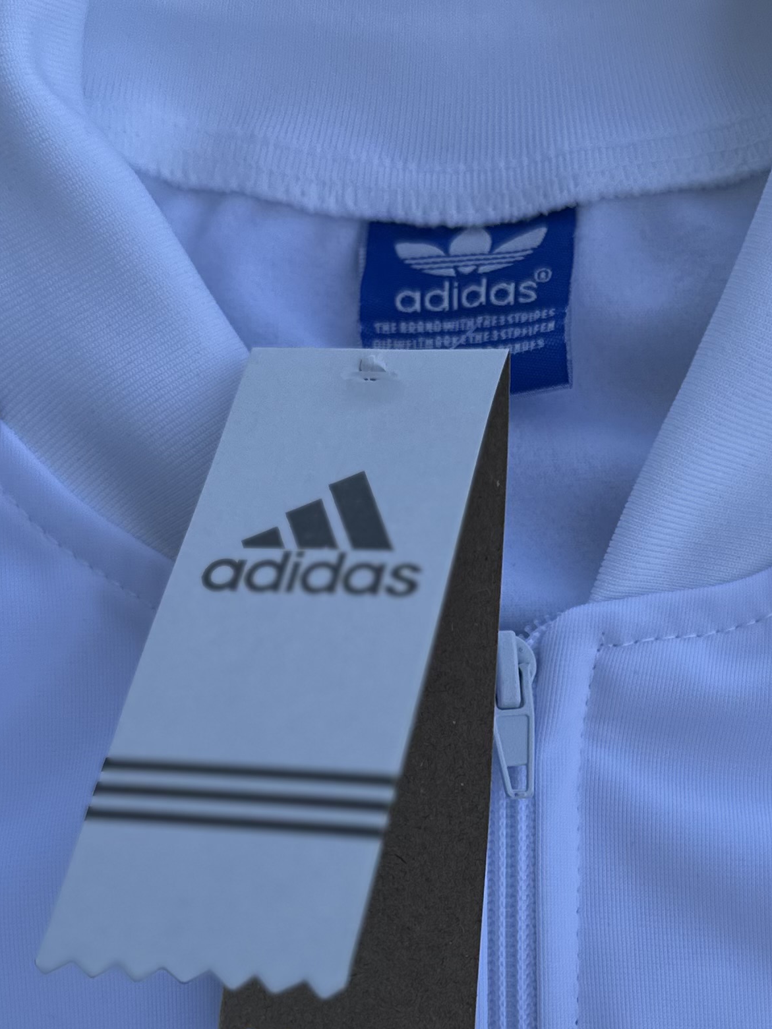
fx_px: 1843
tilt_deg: -82.3
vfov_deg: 30.2
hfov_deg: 23.5
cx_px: 552
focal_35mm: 62
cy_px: 865
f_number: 1.78
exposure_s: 1/2591
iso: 80
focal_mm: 6.86
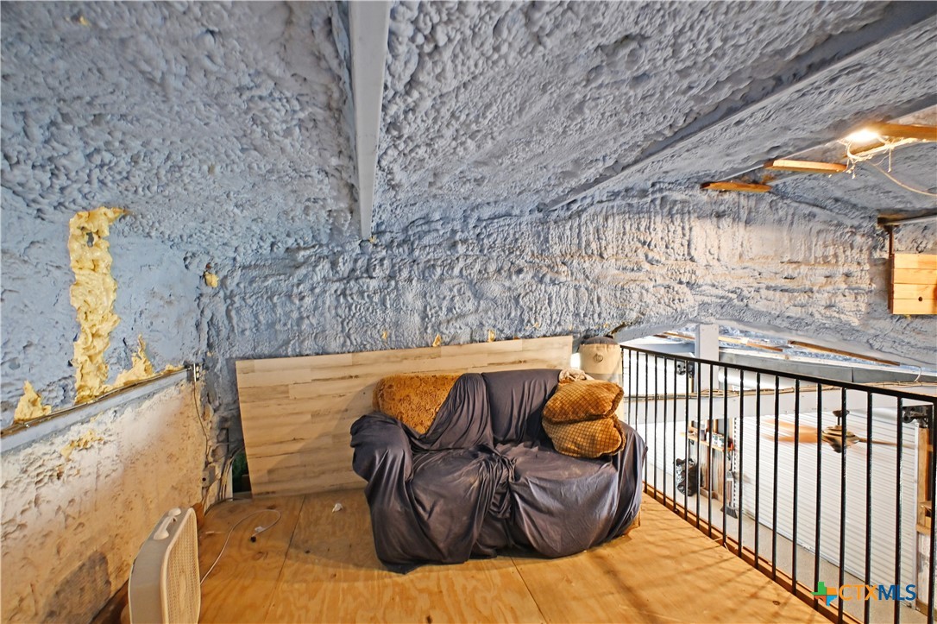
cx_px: 468
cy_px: 312
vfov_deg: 67.3
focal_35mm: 18
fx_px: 468
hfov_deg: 90.0
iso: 800
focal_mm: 12
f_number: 3.5
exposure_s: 1/20
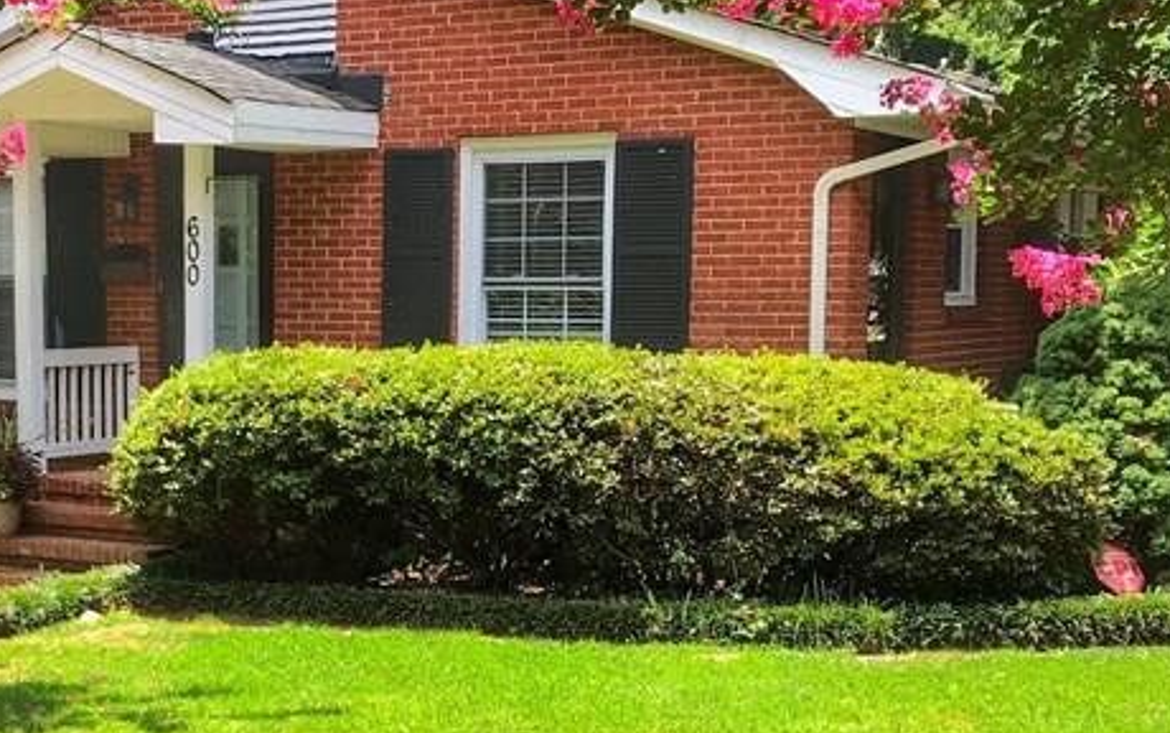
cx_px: 310
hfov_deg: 30.6
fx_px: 2106
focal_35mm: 66
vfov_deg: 19.6
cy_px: 540
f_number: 1.8
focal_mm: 3.99
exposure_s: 1/517
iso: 20
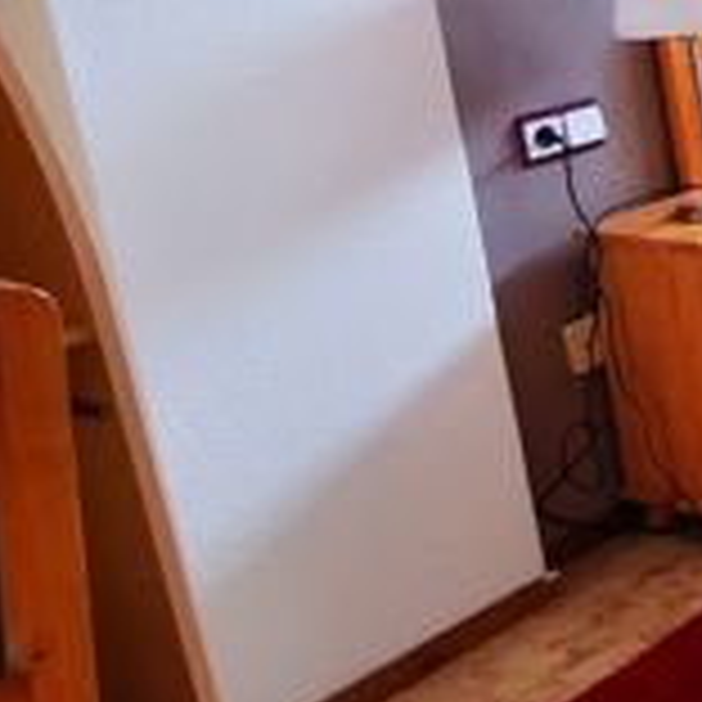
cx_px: 1433
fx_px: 1468
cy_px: 104
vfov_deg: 26.2
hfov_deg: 17.8
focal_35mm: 64
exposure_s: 1/33.3
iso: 320
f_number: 2.2
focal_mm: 2.35
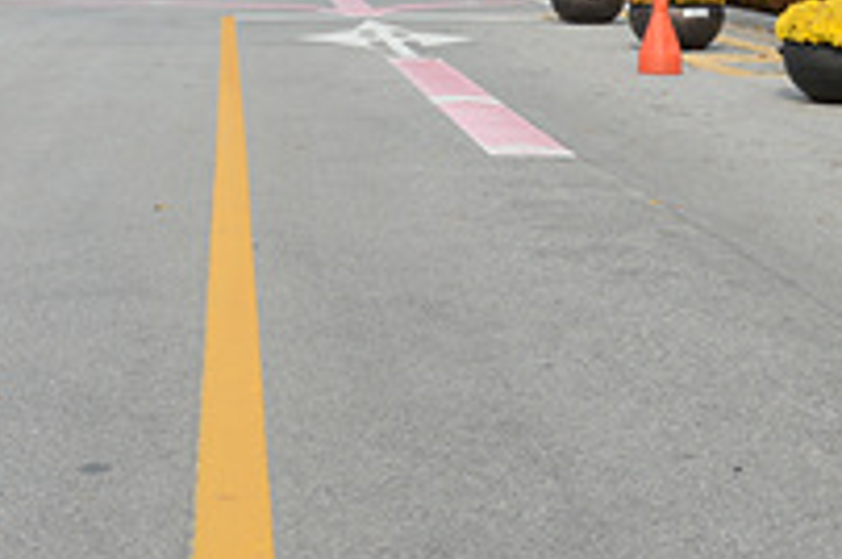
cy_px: -265
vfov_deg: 14.6
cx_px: 271
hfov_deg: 23.3
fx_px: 2032
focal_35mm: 87
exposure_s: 1/250
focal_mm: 27
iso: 400
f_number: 14
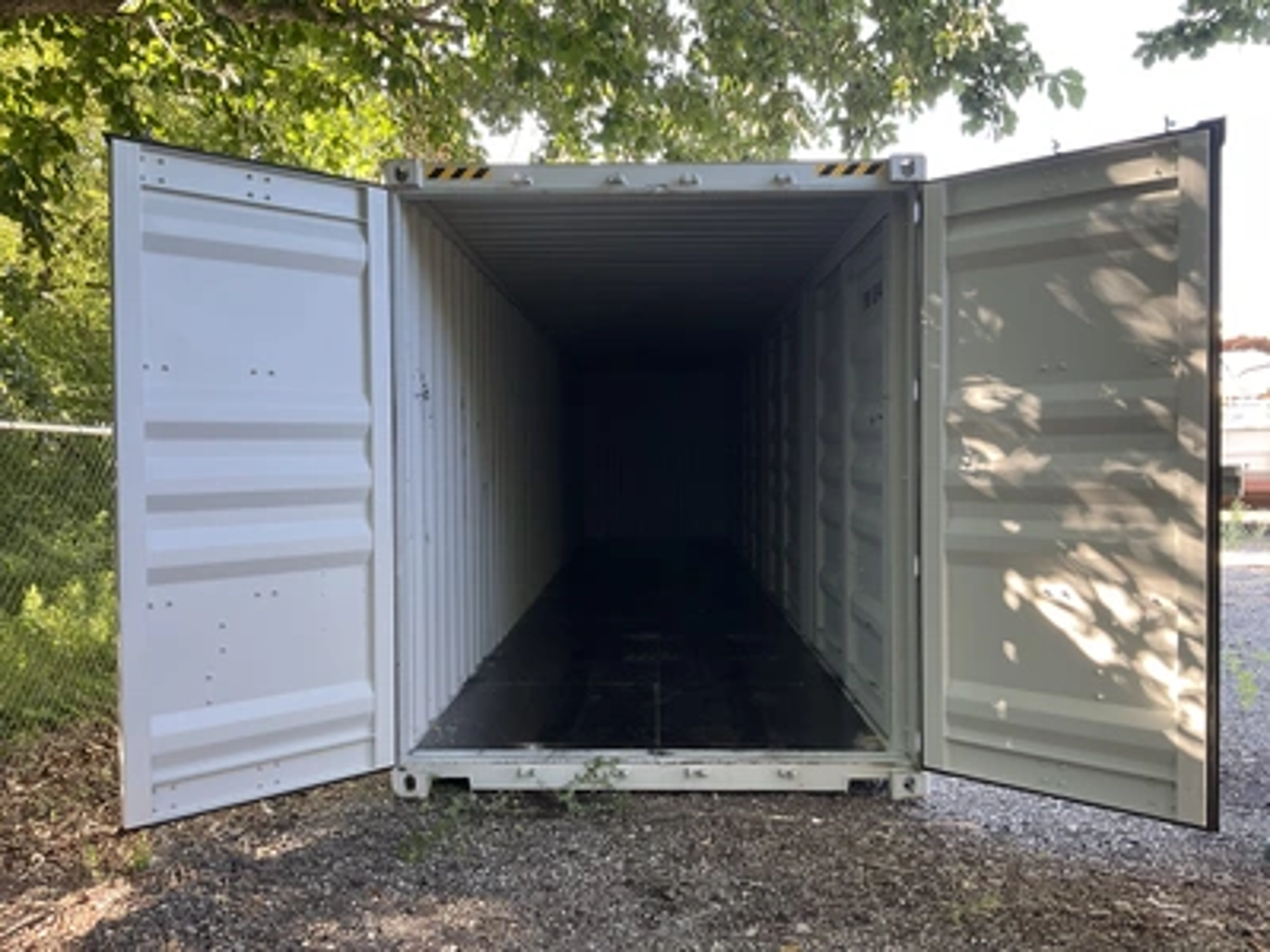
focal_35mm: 29
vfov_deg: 48.2
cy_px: 476
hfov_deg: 61.7
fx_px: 1064
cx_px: 635
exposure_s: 1/122
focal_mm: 3
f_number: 1.8
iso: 64
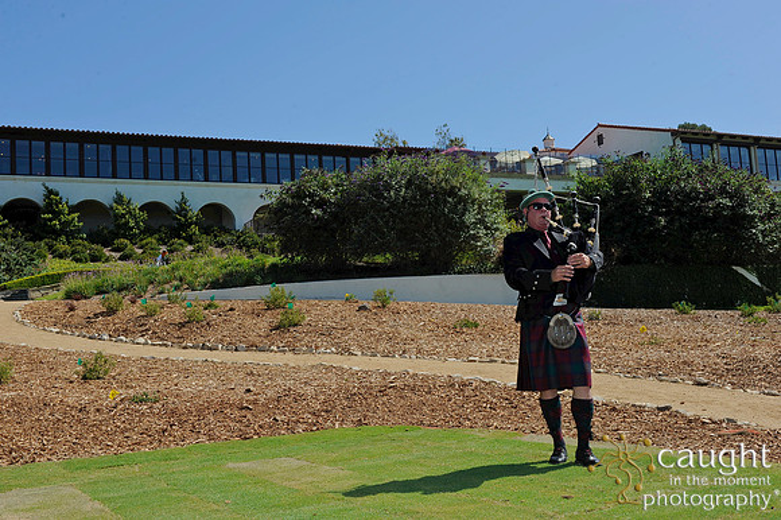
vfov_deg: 35.0
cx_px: 390
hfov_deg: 50.7
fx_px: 824
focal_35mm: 38
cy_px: 260
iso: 200
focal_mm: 38
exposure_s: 1/250
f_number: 11
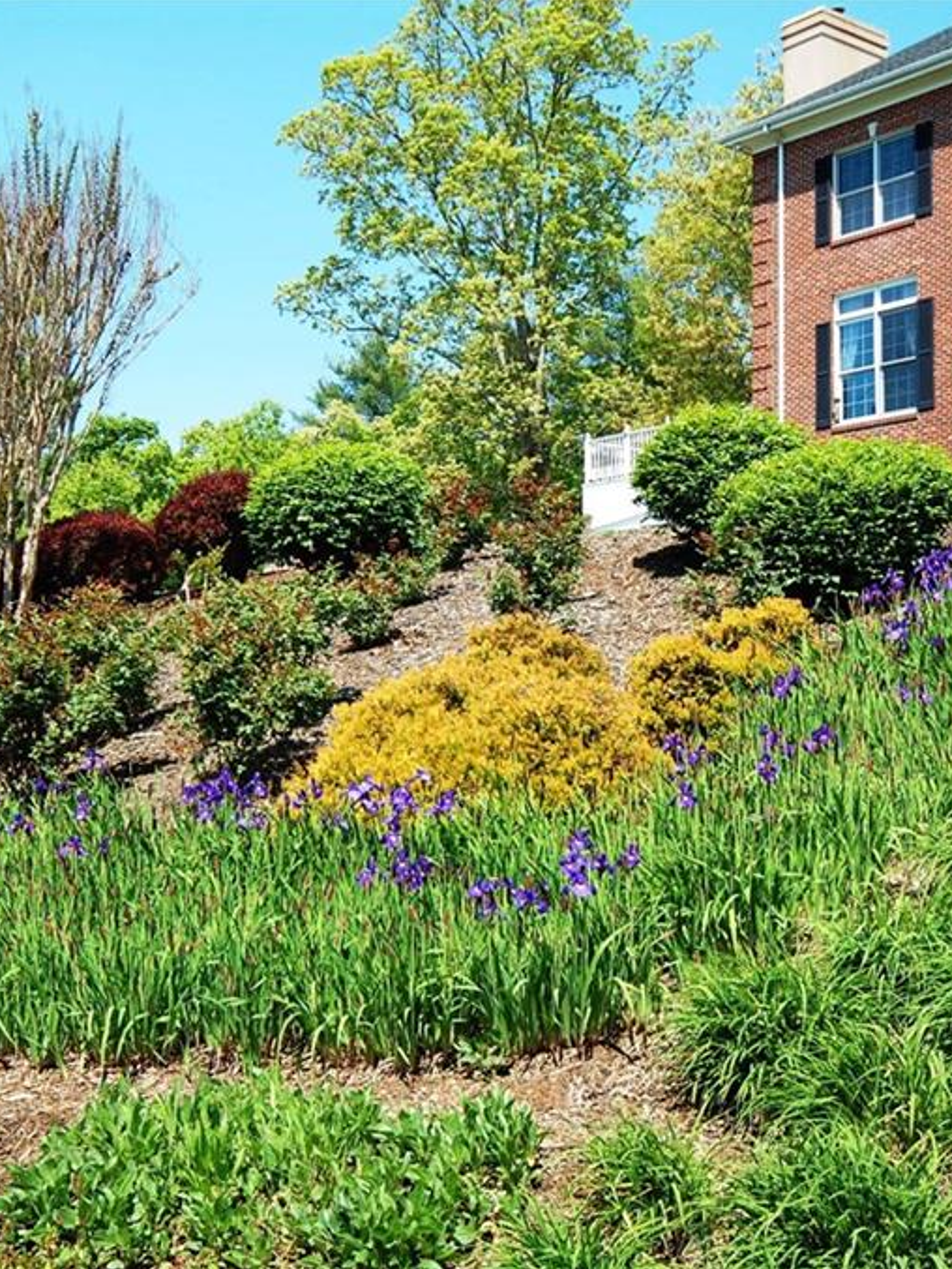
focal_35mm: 46
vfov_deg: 41.5
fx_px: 1676
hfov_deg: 31.7
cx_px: 513
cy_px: 634
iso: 200
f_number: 8
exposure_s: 1/250
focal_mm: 21
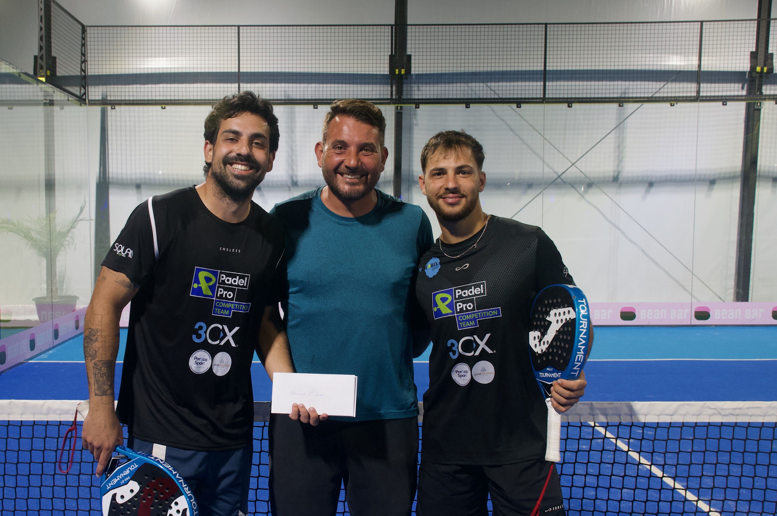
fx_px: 992
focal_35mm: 46
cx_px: 309
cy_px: 301
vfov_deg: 29.1
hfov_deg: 42.6
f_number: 6.3
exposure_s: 1/30
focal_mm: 24
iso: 1000
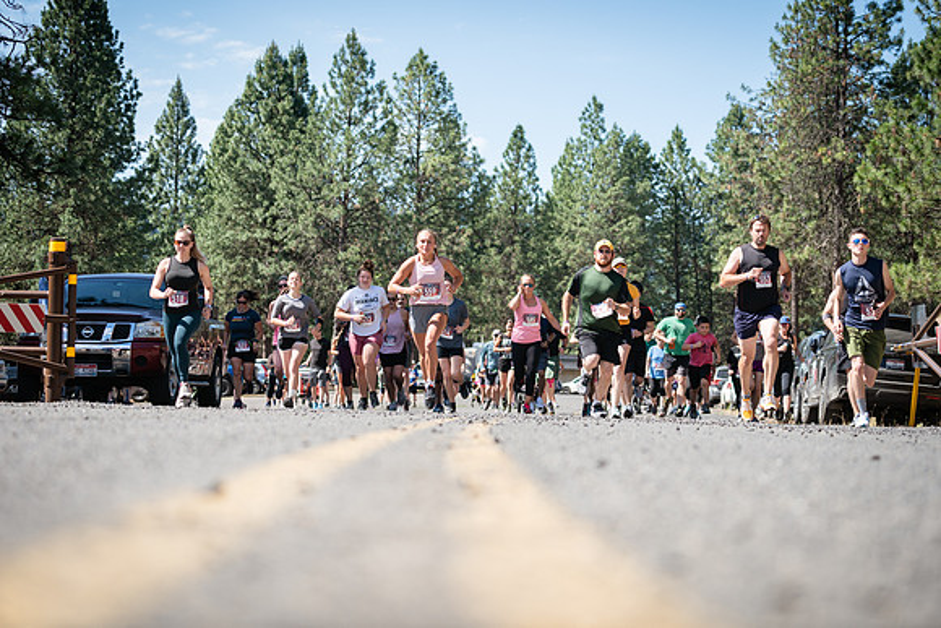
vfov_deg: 18.4
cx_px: 470
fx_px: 1935
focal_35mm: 74
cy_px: 314
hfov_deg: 27.3
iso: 125
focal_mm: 74
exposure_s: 1/500
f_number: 4
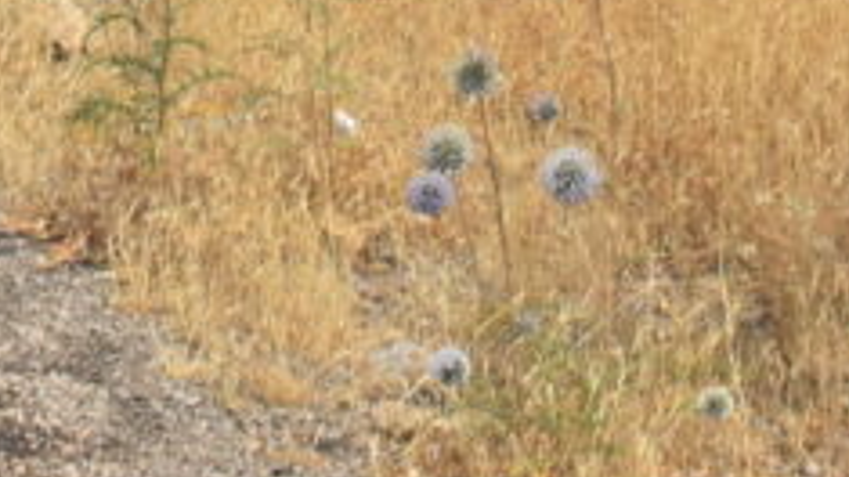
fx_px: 3848
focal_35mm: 171
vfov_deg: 6.5
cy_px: -912
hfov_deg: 12.6
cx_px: 267
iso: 110
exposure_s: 1/500
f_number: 8
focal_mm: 20
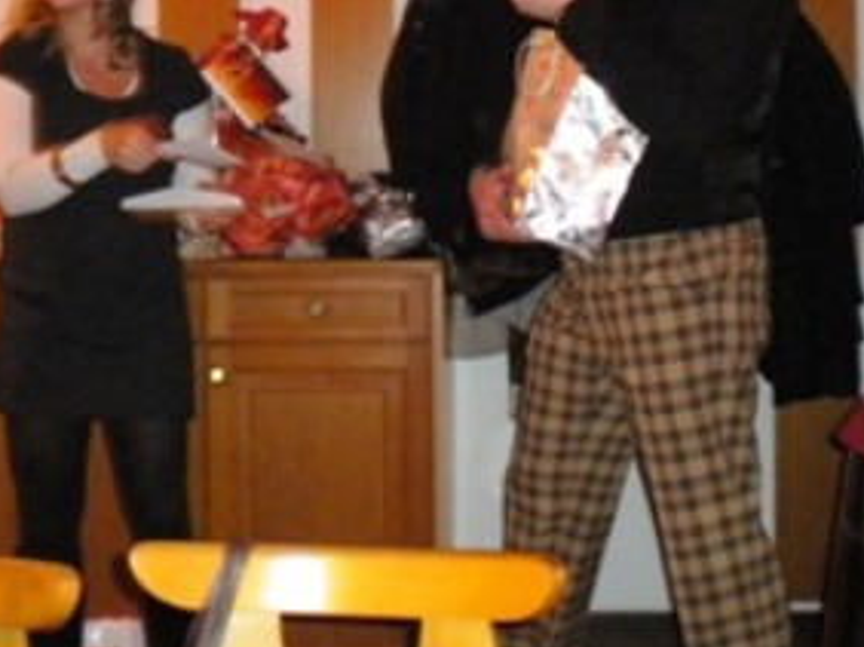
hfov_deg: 31.2
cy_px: 153
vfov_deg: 23.4
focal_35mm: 62
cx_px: 414
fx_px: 1546
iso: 800
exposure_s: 1/30
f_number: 3.1
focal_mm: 6.3
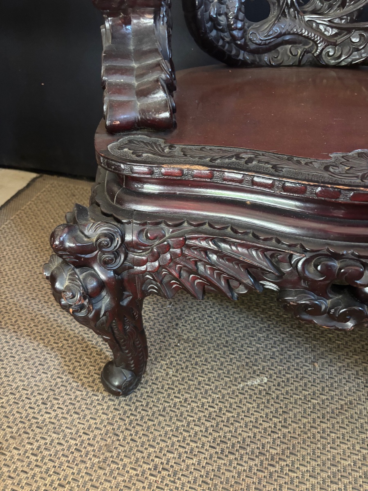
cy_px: 246
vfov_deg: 67.3
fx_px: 369
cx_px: 184
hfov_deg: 53.1
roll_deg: -2.4
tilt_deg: -39.4
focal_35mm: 26
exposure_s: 1/33
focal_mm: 5.96
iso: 640
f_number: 1.6
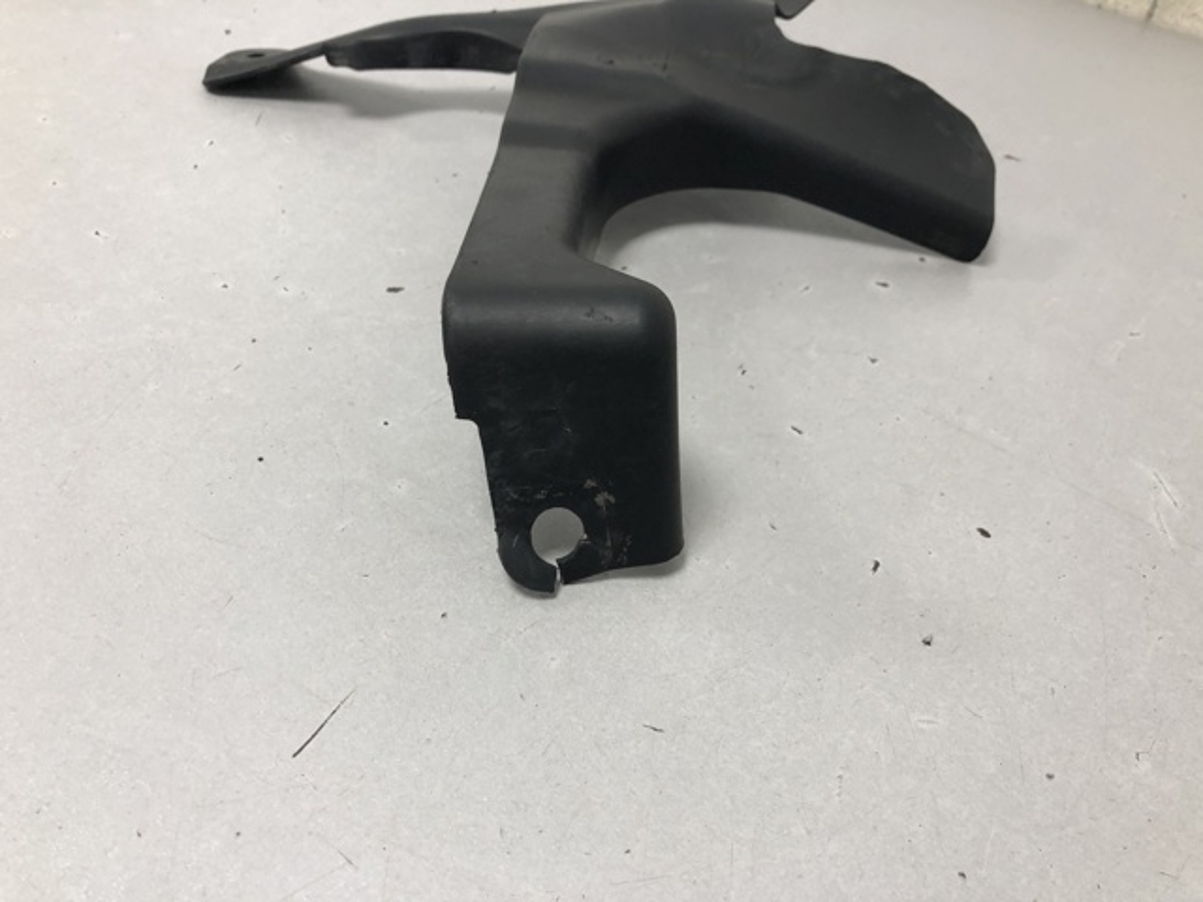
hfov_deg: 63.4
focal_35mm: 28
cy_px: 451
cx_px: 602
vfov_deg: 49.7
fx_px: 973
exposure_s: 1/33
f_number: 1.8
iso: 40
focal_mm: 4
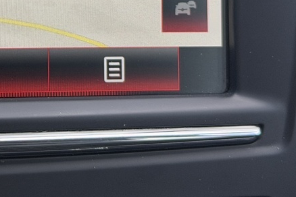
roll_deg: -4.2
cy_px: -78
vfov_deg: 8.2
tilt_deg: -21.8
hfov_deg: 12.1
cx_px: -101
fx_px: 1348
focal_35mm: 164
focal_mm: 6.76
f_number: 1.78
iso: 50
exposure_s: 1/130
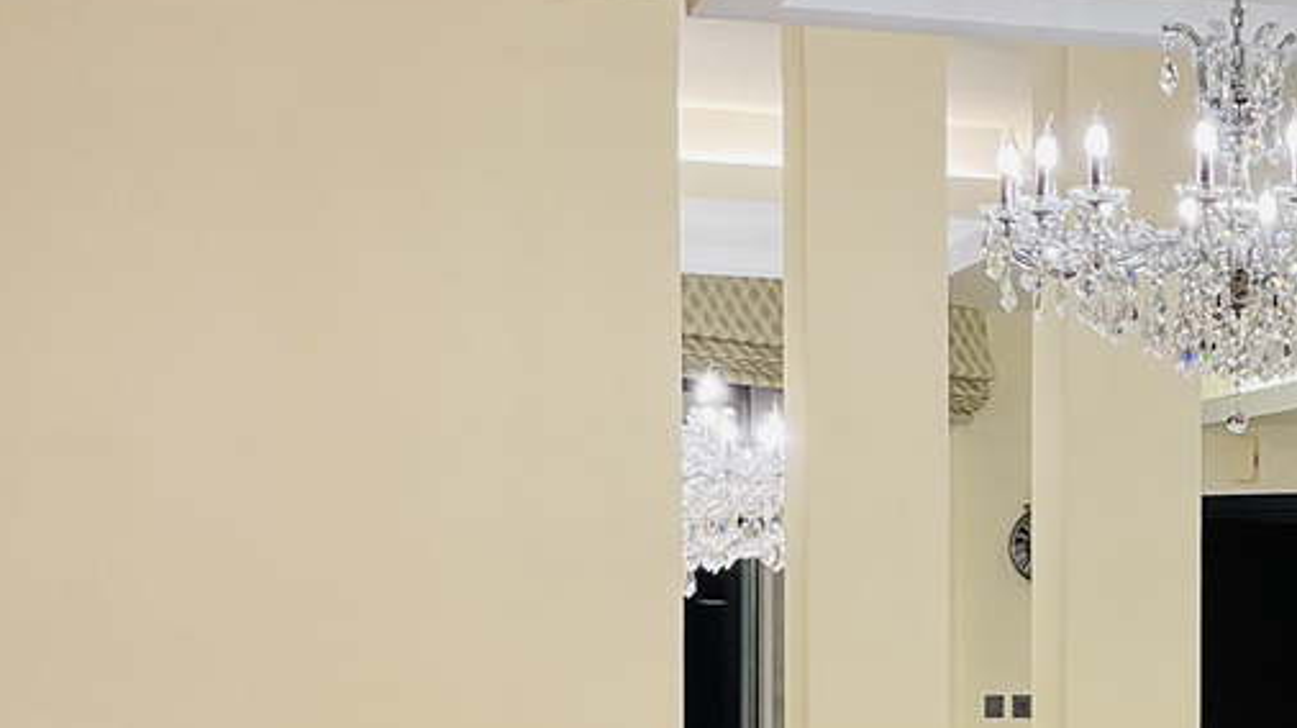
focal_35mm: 100
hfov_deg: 20.5
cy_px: 805
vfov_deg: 11.9
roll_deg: -1.5
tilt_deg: -2.5
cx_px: 1384
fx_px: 3437
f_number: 1.8
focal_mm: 3
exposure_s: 1/50
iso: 40
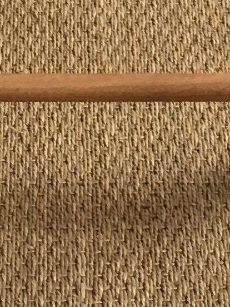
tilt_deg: -35.4
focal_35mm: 212
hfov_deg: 7.0
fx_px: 1878
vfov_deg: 9.2
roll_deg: -1.2
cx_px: 109
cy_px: -109
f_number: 2.2
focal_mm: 4.15
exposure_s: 1/33
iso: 100
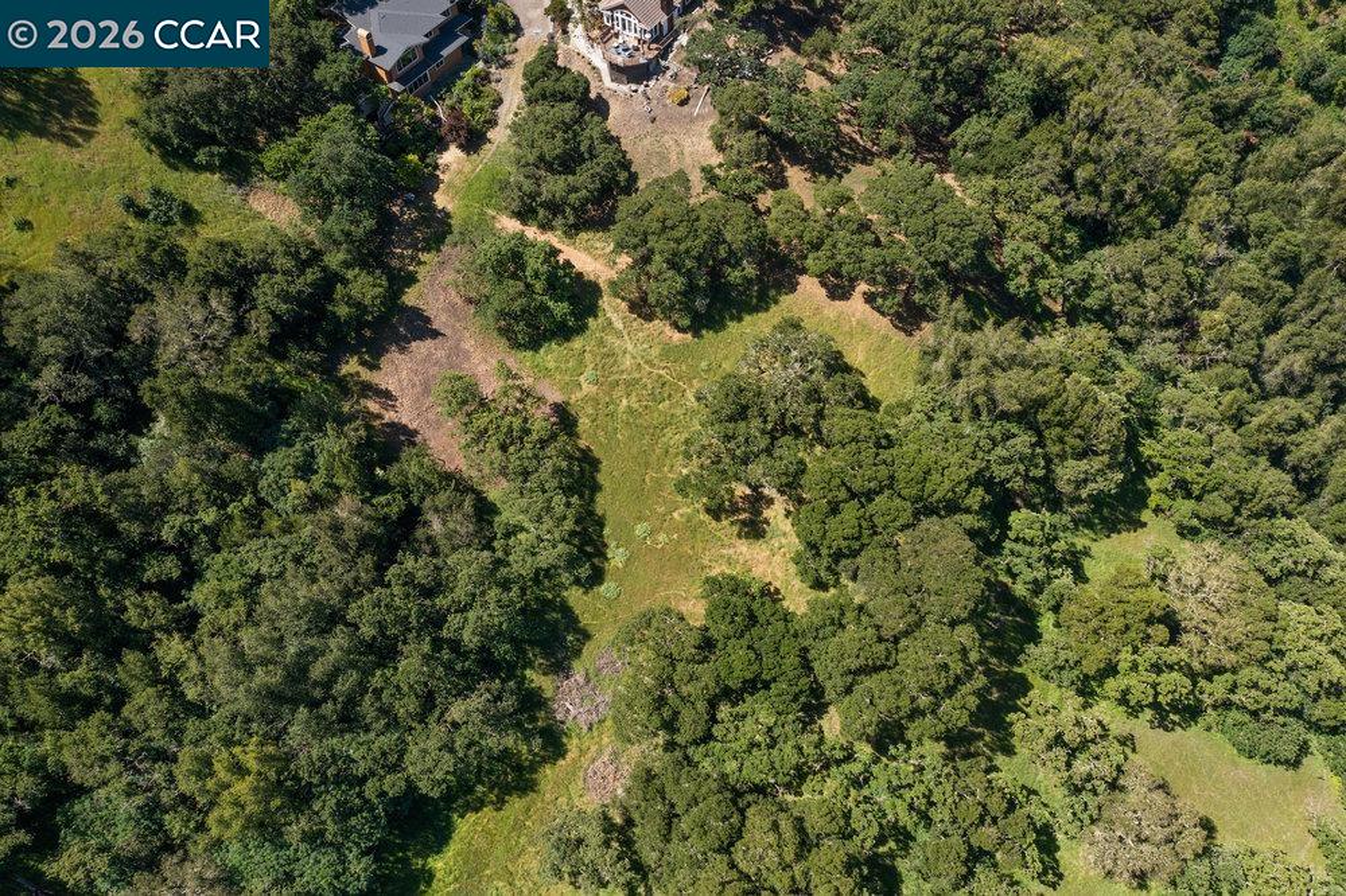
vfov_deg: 46.4
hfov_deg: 65.5
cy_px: 448
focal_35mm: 28
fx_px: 1046
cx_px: 673
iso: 100
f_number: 5
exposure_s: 1/200
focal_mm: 10.26
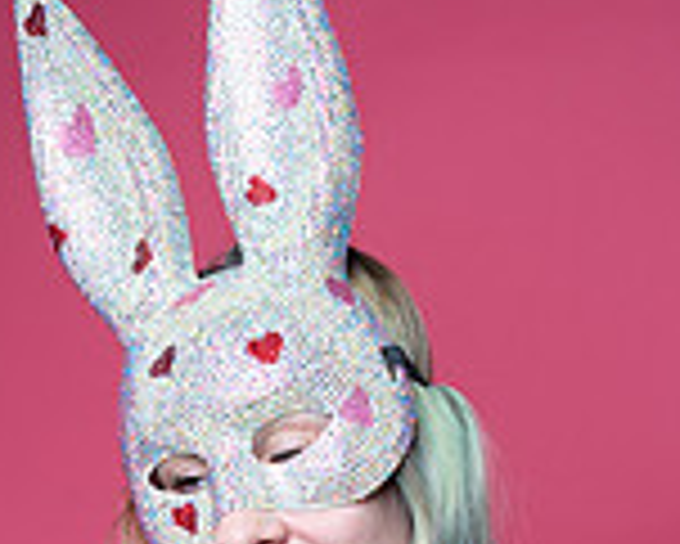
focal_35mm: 98
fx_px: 1974
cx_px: 212
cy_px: 868
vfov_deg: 14.4
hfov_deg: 19.5
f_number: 8
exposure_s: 1/160
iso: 100
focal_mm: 35
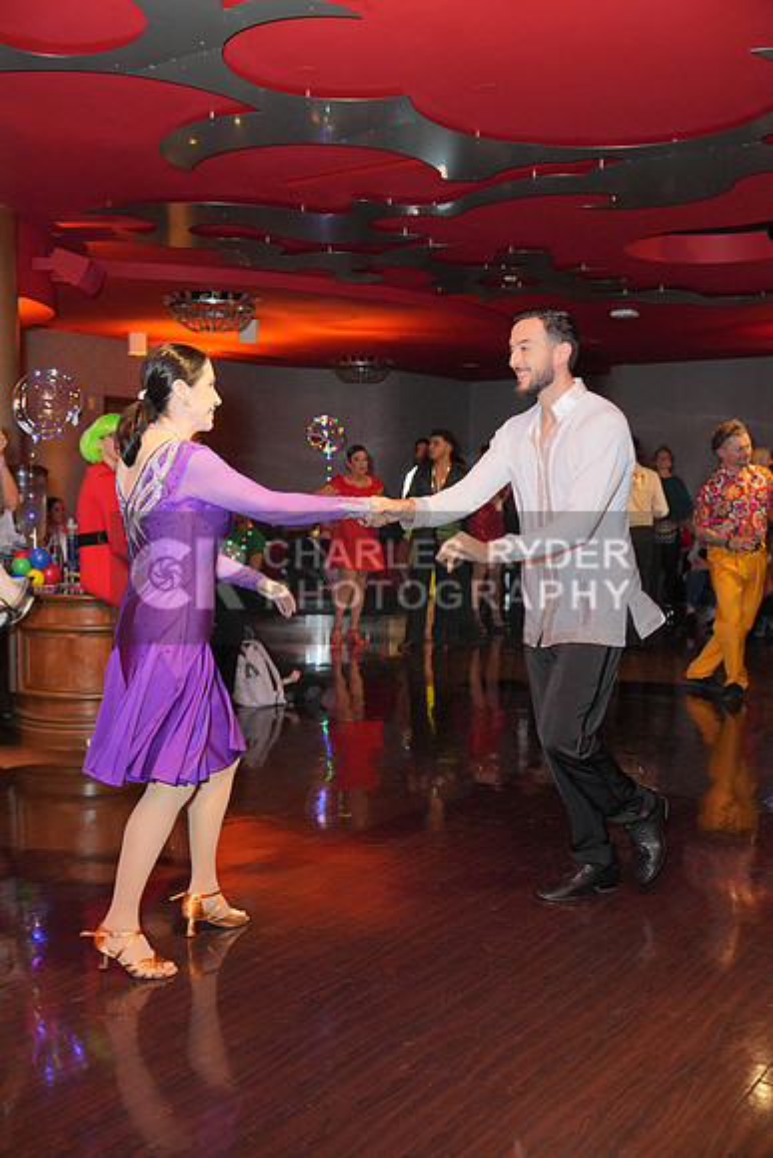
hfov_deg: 36.0
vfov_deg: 51.9
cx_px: 386
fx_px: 1191
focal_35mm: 37
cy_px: 579
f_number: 4
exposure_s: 1/200
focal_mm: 37
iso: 4000
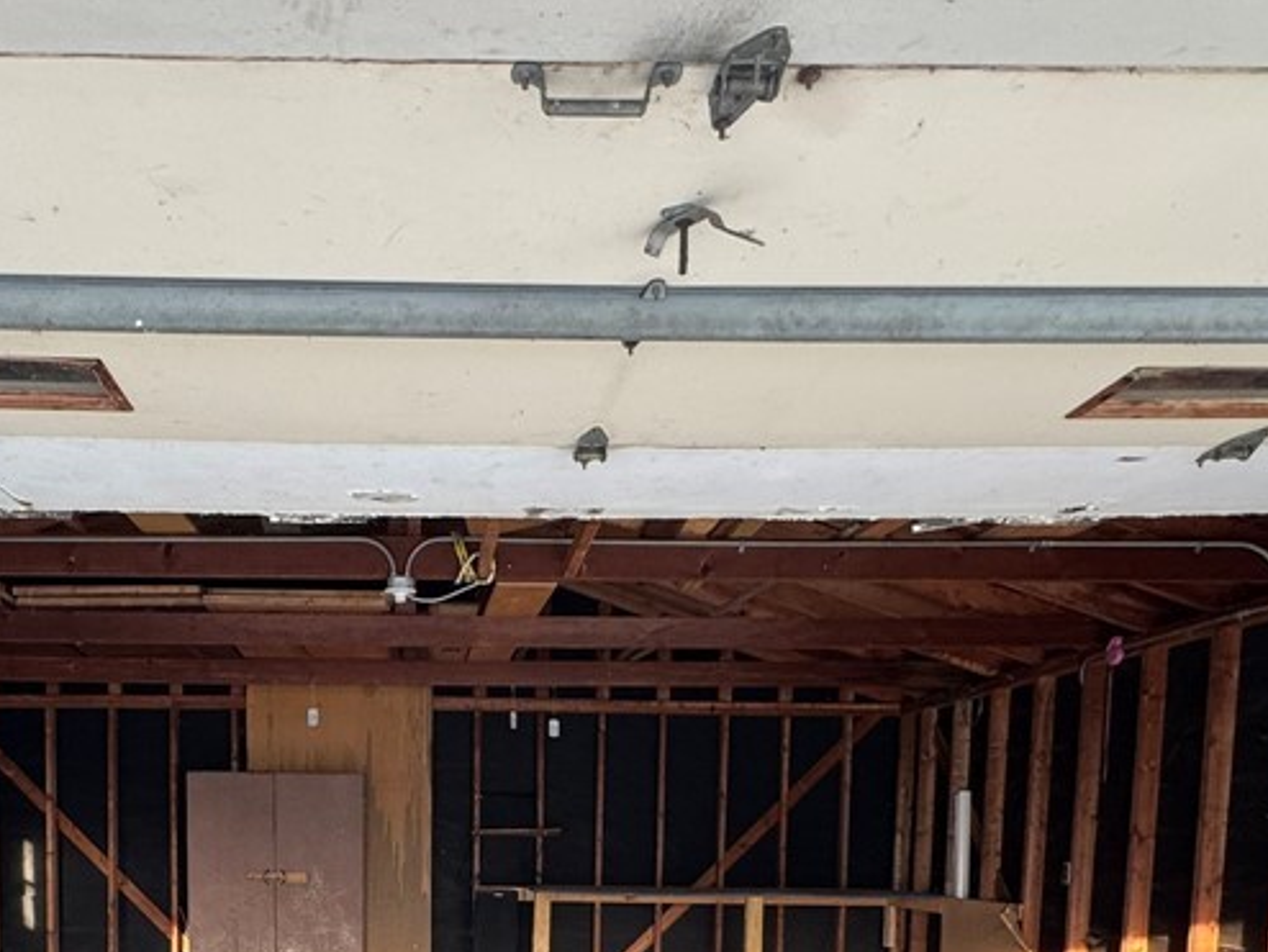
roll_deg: -0.3
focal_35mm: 29
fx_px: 1063
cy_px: 924
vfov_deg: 42.5
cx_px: 429
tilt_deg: -6.0
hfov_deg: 60.3
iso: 160
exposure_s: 1/99
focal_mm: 2.22
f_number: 2.2
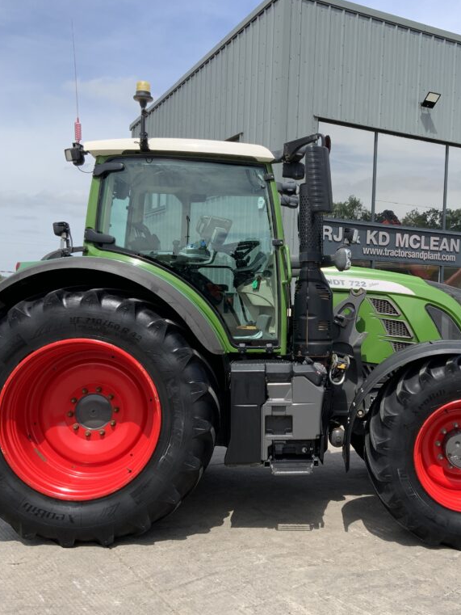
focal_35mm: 39
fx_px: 692
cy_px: 306
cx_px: 315
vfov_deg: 47.9
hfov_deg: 36.4
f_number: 1.8
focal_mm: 3
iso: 16
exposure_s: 1/1451
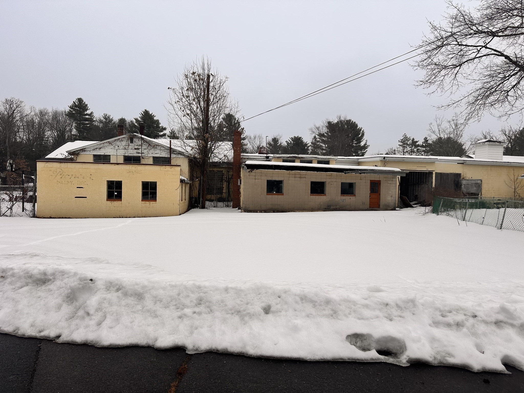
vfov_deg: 56.8
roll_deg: -4.0
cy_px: 196
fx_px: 363
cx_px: 262
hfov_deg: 71.6
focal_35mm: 24
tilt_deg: +3.3
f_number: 1.78
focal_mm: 6.86
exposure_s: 1/4545
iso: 80
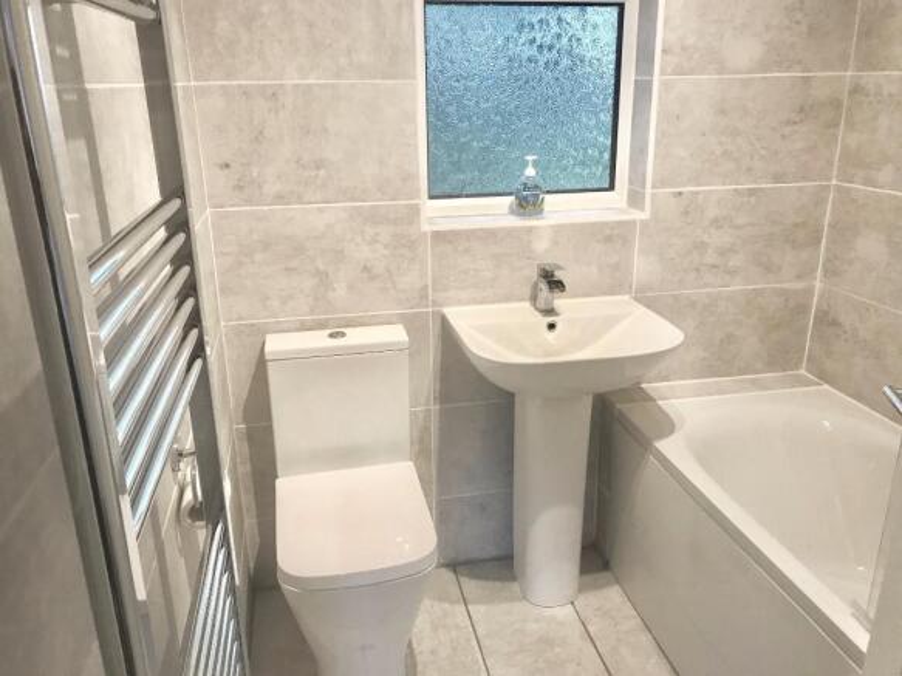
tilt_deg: -18.1
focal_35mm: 28
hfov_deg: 63.5
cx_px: 451
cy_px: 338
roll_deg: +1.5
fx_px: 729
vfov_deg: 49.7
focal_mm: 3.99
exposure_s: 1/25
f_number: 1.8
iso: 40
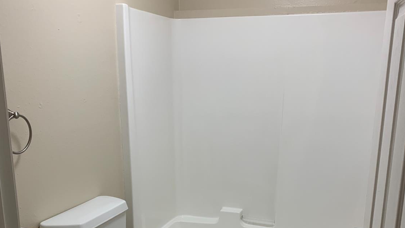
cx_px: 202
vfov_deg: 30.5
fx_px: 408
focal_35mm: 38
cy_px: 178
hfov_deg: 52.8
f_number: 1.8
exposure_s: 1/60
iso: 50
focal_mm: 4.25
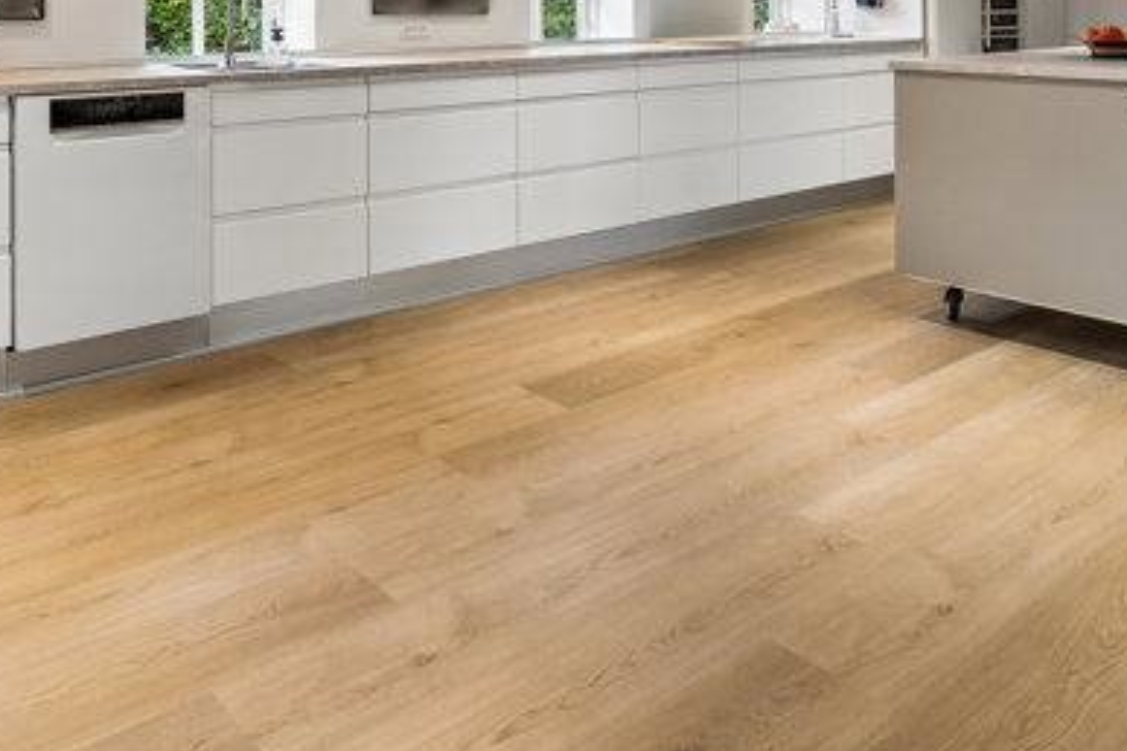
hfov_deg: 59.5
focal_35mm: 31
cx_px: 422
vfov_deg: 38.2
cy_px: 22
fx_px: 970
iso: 200
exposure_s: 1/13
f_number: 8
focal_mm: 10
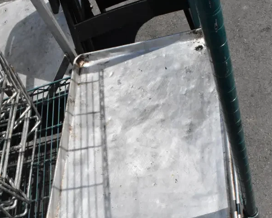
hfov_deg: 37.5
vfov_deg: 30.1
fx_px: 400
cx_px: 133
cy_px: 156
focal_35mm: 50
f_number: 25
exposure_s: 1/3200
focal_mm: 23
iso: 6400
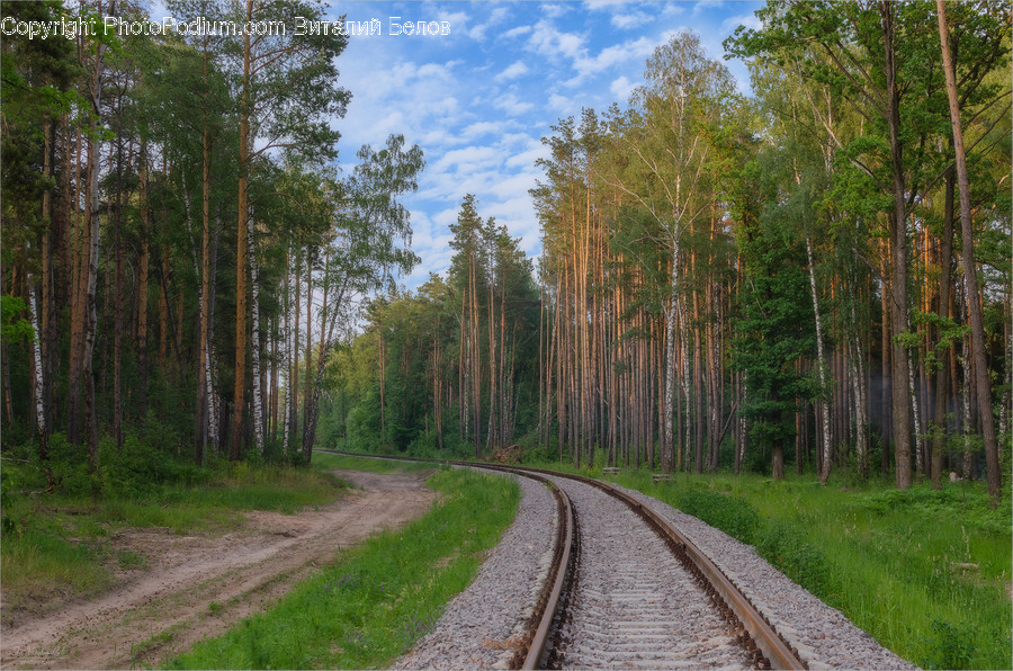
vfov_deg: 25.6
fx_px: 1474
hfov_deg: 37.9
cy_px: 336
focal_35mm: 52
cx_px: 506
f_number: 8
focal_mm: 35
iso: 200
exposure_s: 1/125
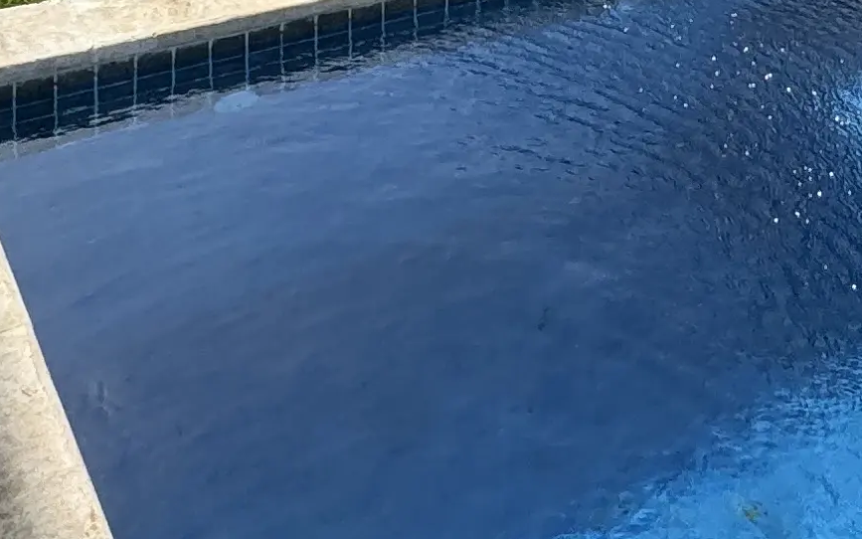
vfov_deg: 14.6
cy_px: -630
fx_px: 1621
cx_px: 698
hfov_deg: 29.1
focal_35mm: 69
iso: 50
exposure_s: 1/2584
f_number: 2.2
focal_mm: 2.22
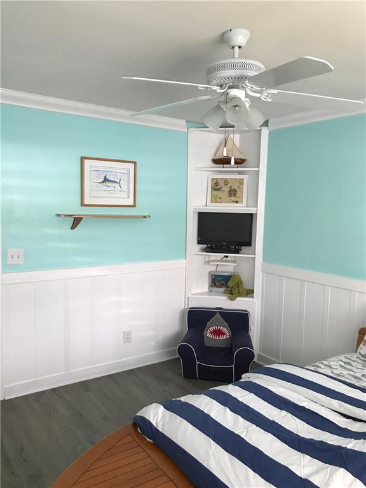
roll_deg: -1.8
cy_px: 244
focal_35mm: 28
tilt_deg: -5.3
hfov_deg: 49.7
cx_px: 183
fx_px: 395
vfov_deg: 63.4
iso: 40
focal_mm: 3.99
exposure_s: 1/17
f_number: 1.8
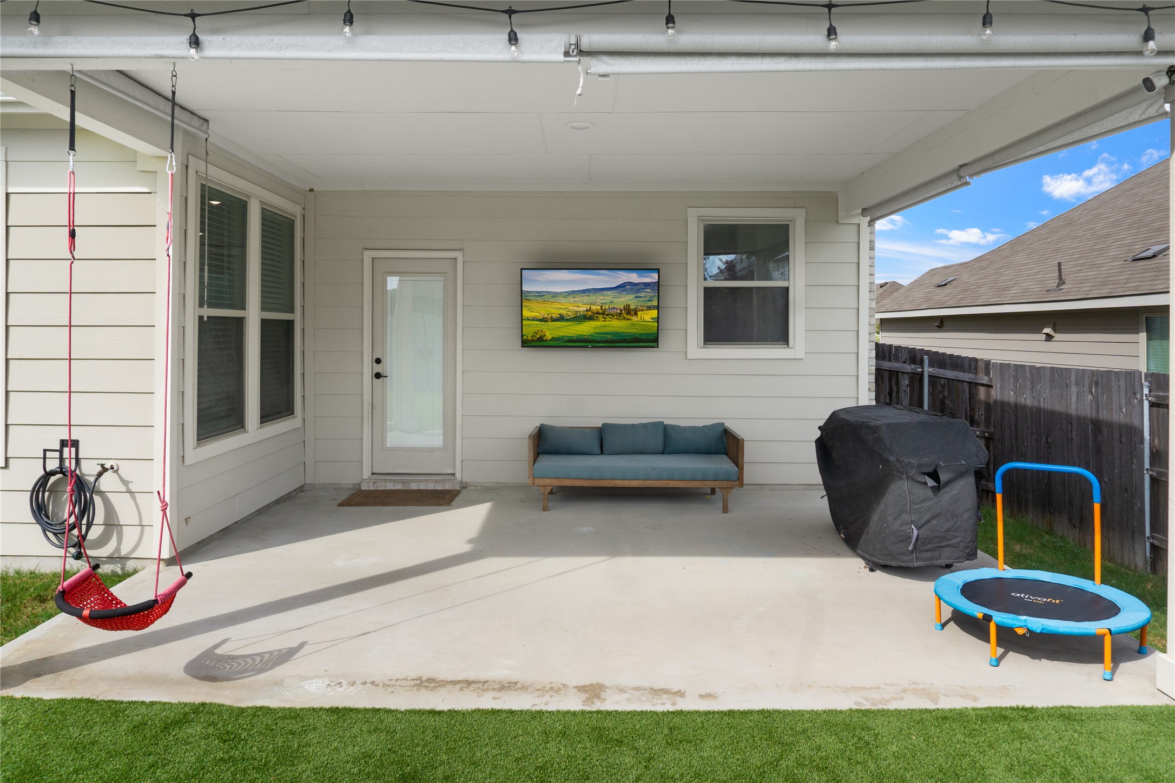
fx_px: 783
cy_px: 392
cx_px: 588
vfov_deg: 53.1
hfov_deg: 73.7
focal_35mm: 24
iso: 500
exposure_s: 1/400
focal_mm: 16
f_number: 8
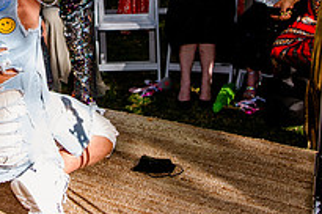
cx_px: 52
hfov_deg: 24.0
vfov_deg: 16.2
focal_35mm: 83
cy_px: 16
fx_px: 741
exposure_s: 1/640
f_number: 3.5
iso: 200
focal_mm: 27
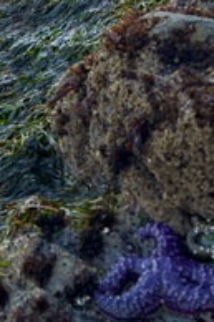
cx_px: 116
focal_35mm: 67
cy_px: 13
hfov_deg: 20.3
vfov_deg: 28.5
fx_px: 598
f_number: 1.78
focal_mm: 6.86
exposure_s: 1/659
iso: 80
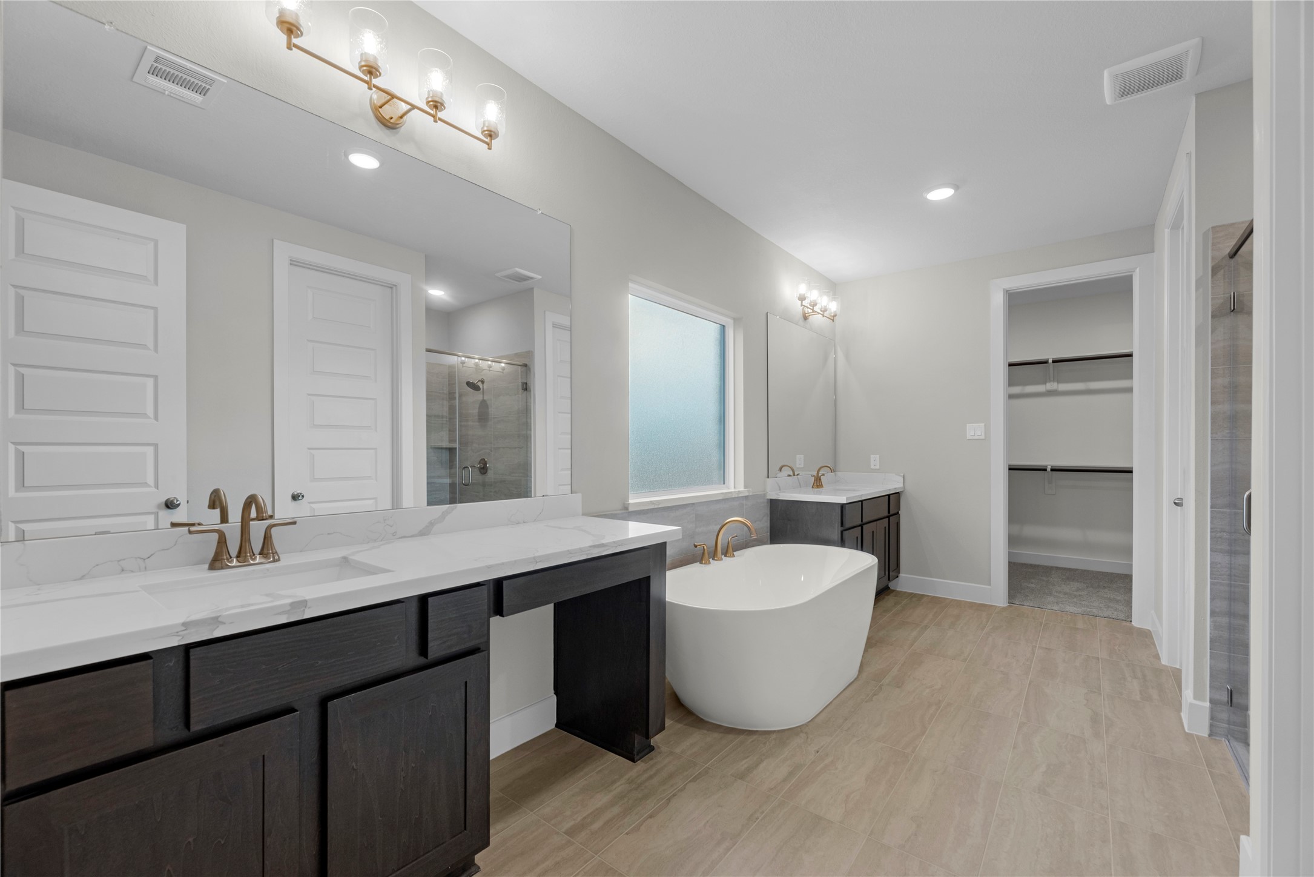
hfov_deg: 104.2
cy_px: 438
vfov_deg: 81.2
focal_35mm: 14
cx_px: 657
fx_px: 511
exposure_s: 1/10
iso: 250
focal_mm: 14
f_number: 9
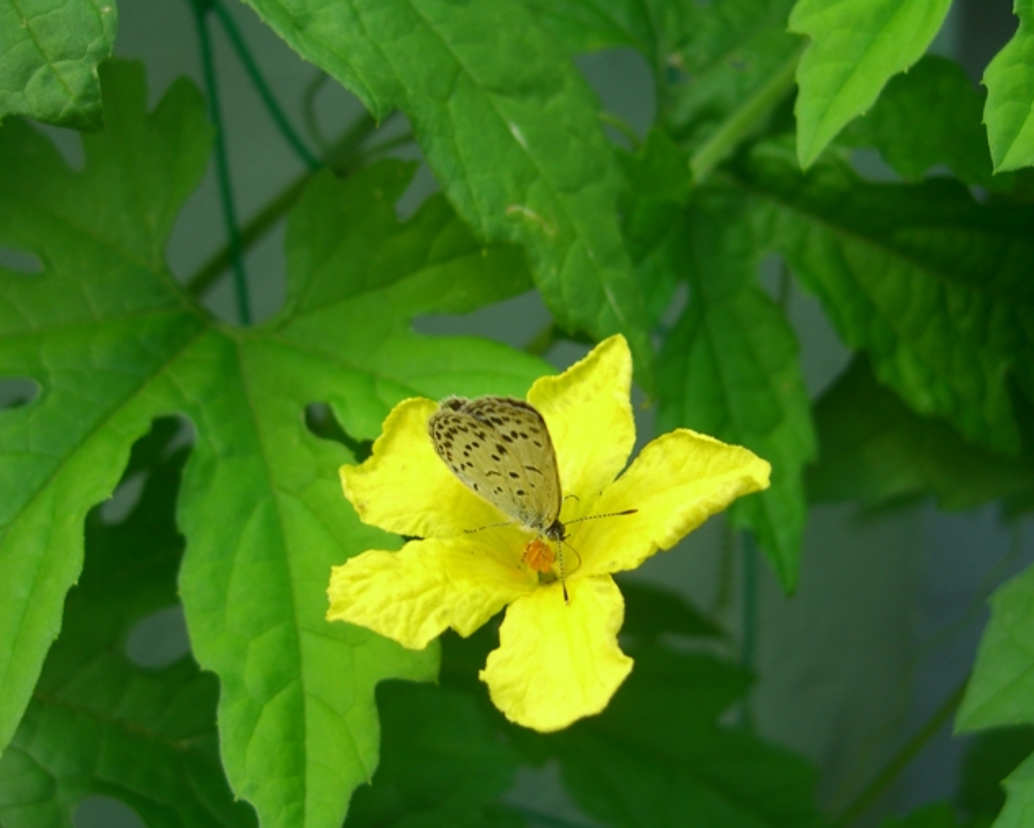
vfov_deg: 32.0
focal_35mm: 47
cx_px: 490
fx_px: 1439
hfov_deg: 39.5
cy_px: 480
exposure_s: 1/125
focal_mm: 7.9
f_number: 2.8
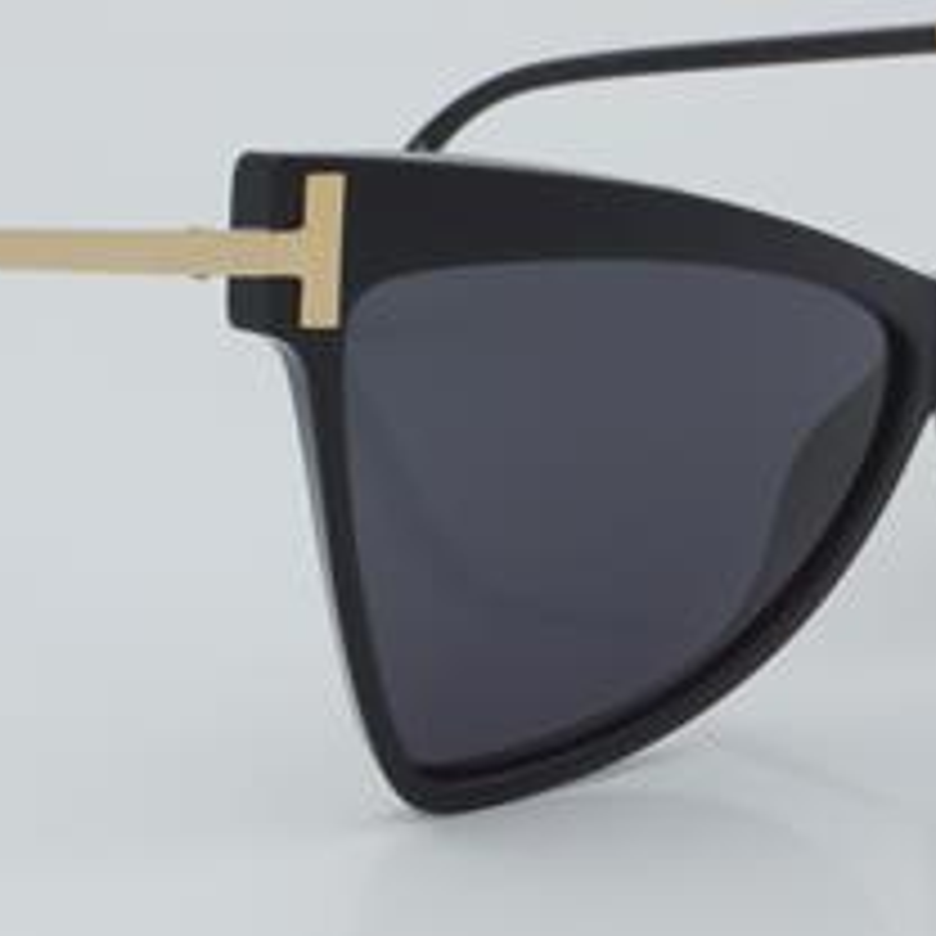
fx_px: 4124
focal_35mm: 135
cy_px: 378
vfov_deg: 12.9
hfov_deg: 12.9
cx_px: 468
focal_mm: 55
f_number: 32
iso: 100
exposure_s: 1/4
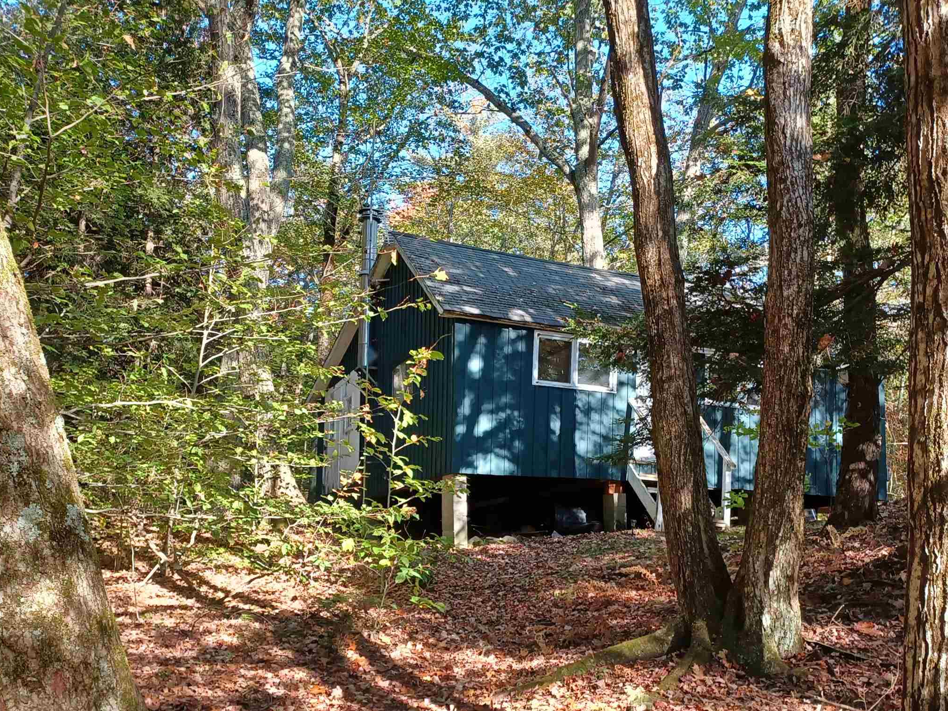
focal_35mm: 38
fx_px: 1041
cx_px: 528
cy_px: 480
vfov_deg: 37.3
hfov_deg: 48.9
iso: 40
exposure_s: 1/50
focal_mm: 4.6
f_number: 1.8
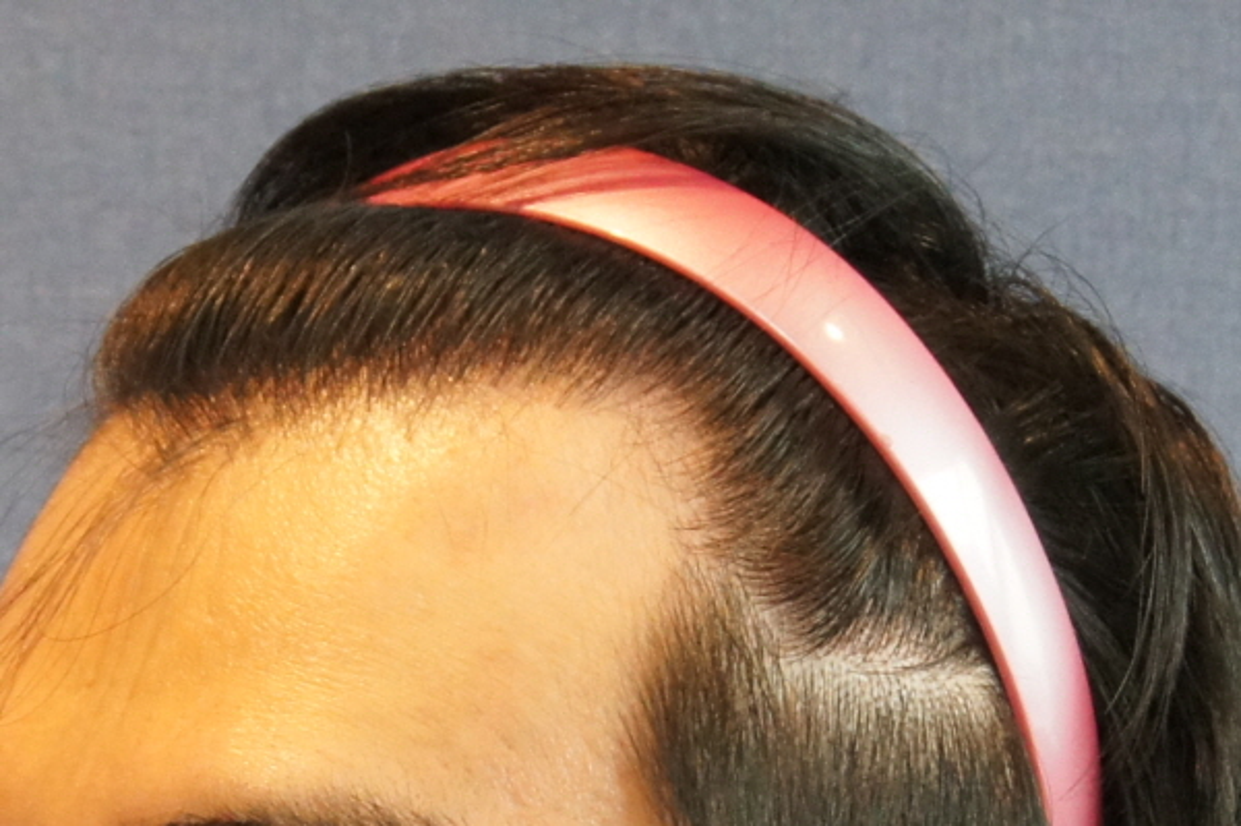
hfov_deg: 37.9
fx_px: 1808
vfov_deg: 25.7
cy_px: 413
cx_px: 620
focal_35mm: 52
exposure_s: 1/30
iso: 1600
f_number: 6.3
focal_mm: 35
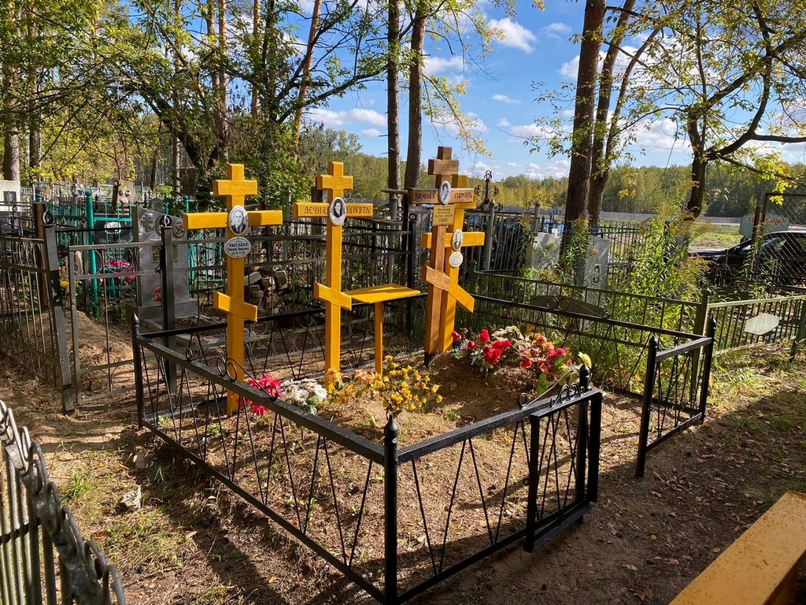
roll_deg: -0.2
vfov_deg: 53.1
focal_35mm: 26
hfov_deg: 67.3
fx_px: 605
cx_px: 403
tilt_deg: -5.5
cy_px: 302
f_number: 1.8
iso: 32
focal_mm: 4.25
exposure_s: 1/1053
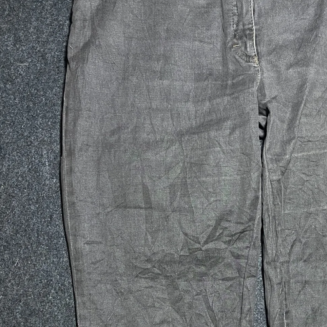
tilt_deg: -54.6
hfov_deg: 27.6
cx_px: 259
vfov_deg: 27.1
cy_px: 302
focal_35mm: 61
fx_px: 652
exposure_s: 1/50
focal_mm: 4.2
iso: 100
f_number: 1.6
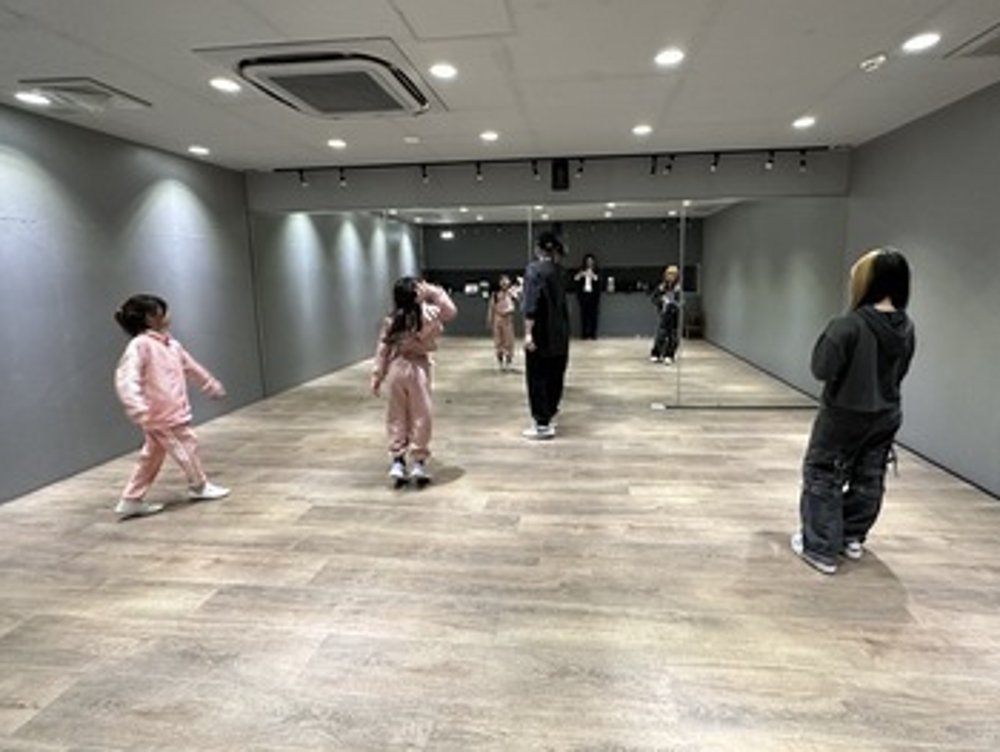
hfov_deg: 94.3
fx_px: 463
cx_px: 540
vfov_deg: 77.8
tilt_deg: -7.9
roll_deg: +0.7
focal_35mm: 16
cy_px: 329
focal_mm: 2.22
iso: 800
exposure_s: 1/60
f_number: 2.2
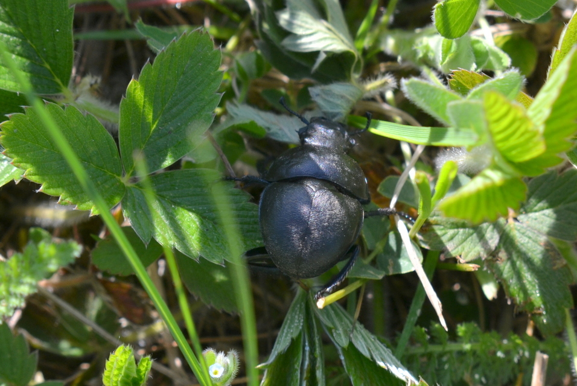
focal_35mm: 82
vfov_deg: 16.6
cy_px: 193
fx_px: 1324
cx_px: 288
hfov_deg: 24.6
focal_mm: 55
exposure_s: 1/125
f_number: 8
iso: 200
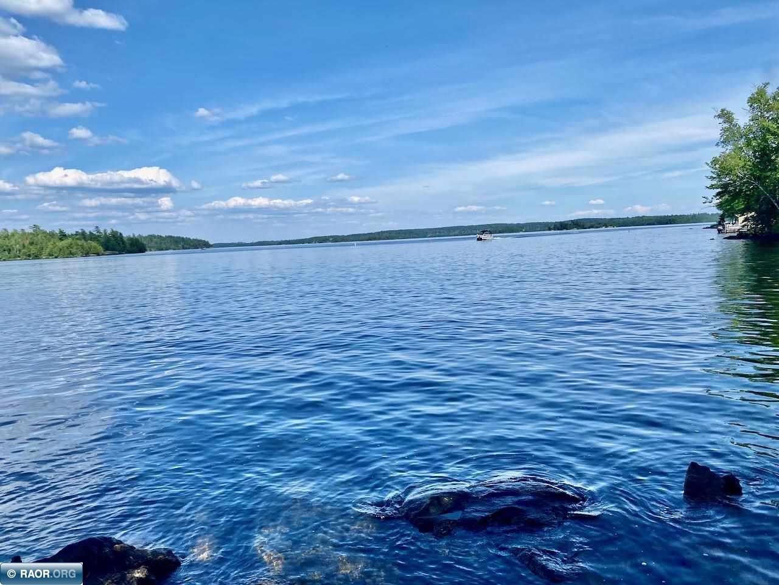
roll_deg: +2.0
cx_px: 390
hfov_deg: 67.3
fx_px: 585
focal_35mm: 26
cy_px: 292
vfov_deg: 53.1
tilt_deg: -5.5
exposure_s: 1/3125
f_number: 1.8
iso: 32
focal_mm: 4.25
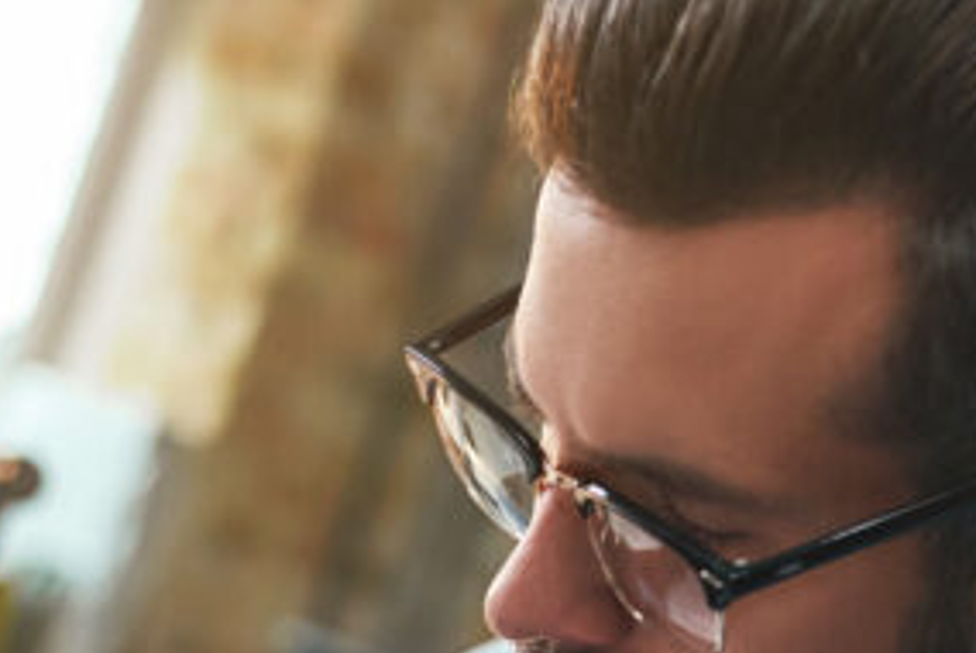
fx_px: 3419
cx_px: 423
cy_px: 925
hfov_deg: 16.2
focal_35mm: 126
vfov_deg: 10.6
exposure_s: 1/100
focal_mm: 35
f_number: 2.2
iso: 400
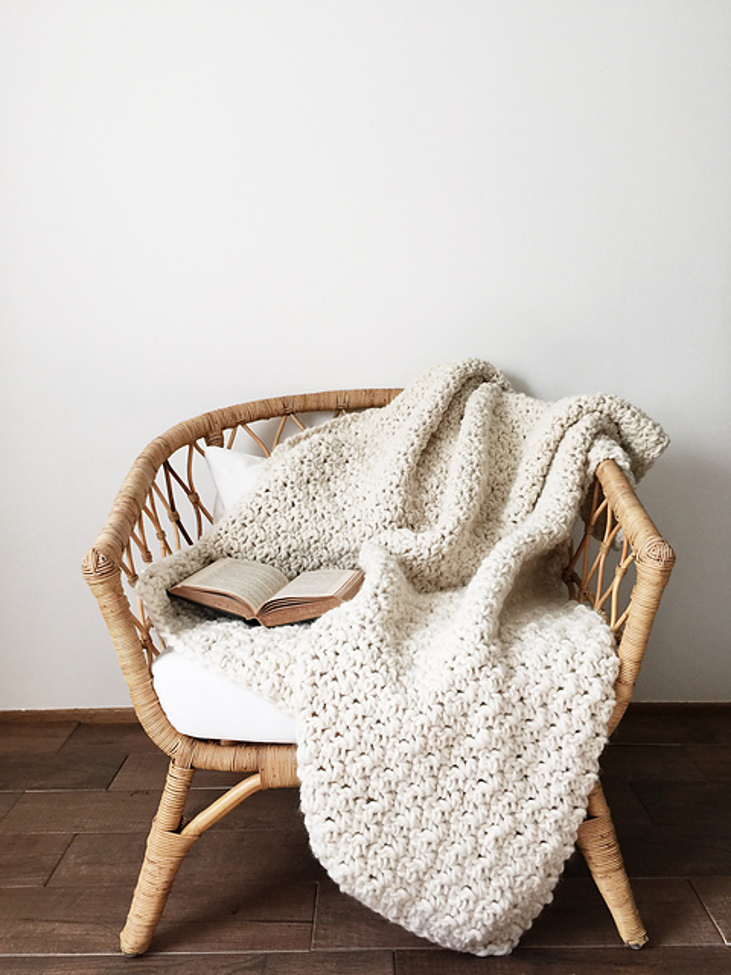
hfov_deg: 48.2
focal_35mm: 29
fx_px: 817
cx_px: 366
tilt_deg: -8.3
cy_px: 488
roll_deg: +0.6
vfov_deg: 61.7
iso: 40
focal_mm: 4.15
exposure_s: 1/40
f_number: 2.2
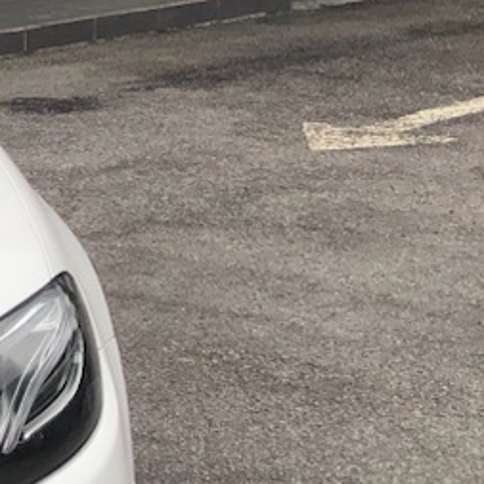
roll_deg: +0.1
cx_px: -610
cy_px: 163
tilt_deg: -9.7
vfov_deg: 13.9
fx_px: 1977
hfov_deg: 11.8
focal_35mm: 125
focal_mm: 3.99
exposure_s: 1/302
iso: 25
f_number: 1.8
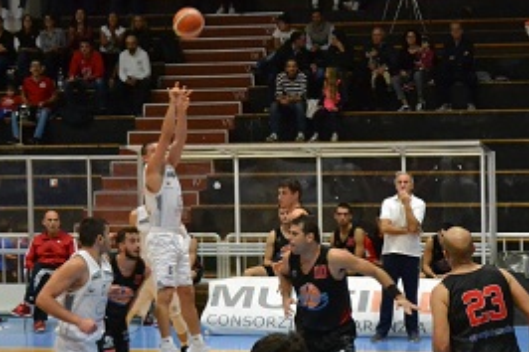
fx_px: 2012
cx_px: 320
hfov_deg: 15.0
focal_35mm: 137
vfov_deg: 10.0
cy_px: 209
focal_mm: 38
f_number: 5
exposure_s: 1/200
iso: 3200
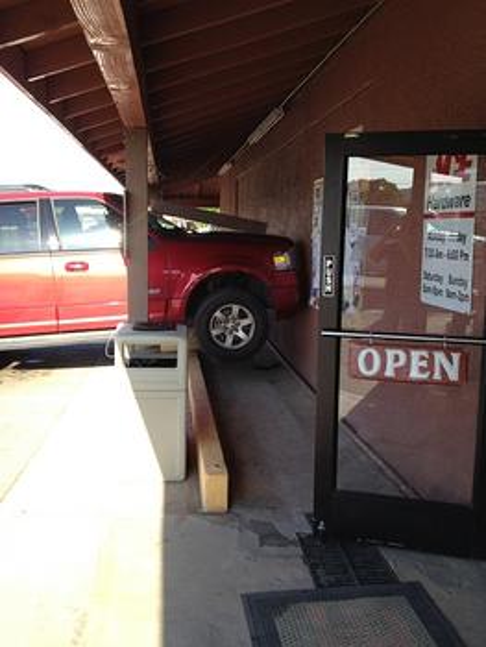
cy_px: 324
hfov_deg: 40.7
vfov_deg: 52.6
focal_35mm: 35
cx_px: 243
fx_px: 654
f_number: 2.4
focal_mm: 4.28
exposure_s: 1/383
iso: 64
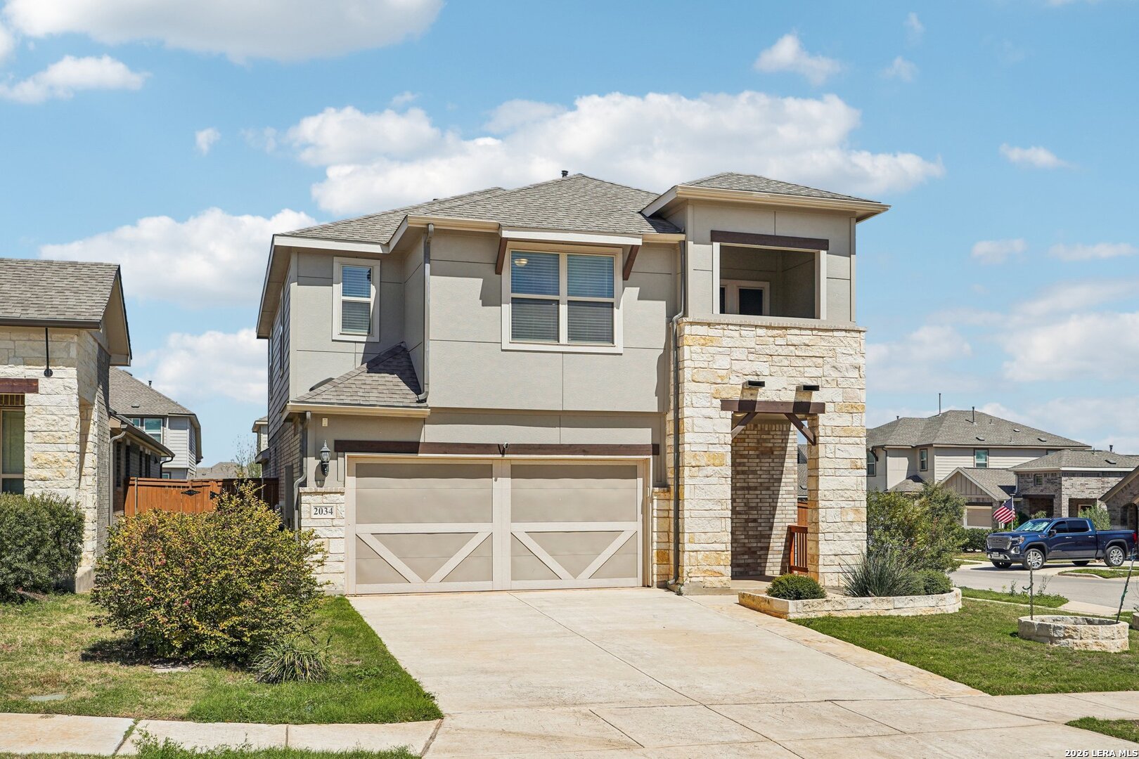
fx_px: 1044
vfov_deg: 40.0
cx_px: 570
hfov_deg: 57.2
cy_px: 380
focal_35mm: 33
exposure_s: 1/500
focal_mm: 33
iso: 100
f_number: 8
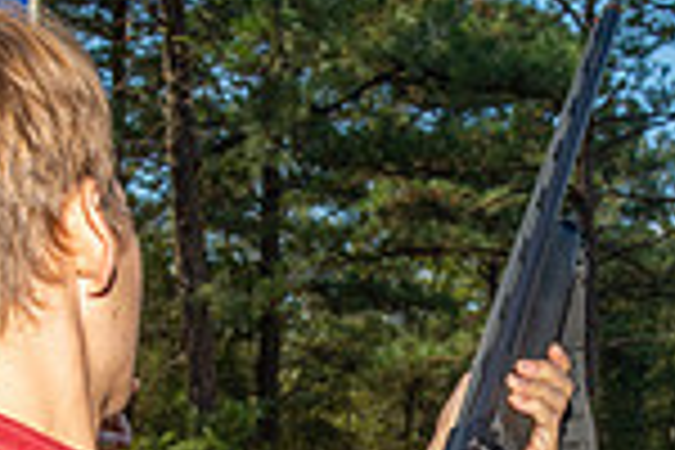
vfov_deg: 15.6
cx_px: 459
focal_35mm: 85
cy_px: 504
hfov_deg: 23.8
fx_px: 1594
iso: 80
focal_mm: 22
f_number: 4.5
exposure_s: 1/320
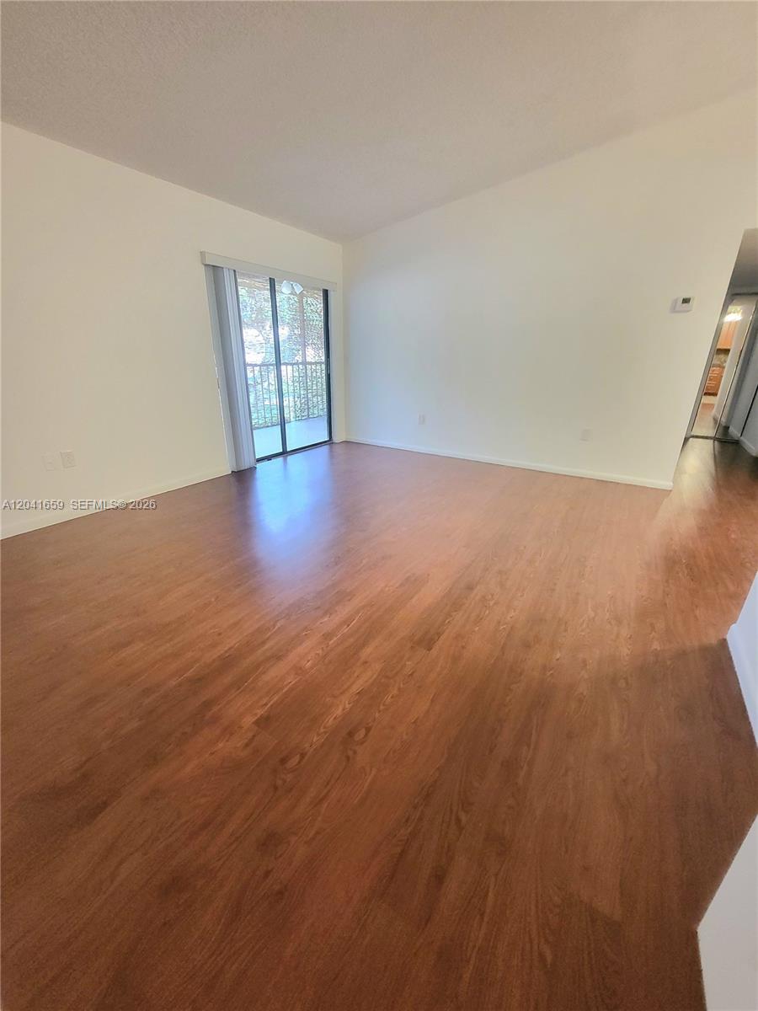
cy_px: 506
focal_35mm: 13
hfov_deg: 89.9
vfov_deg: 106.2
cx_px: 379
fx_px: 380
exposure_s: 1/30
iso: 500
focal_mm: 1.74
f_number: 2.2
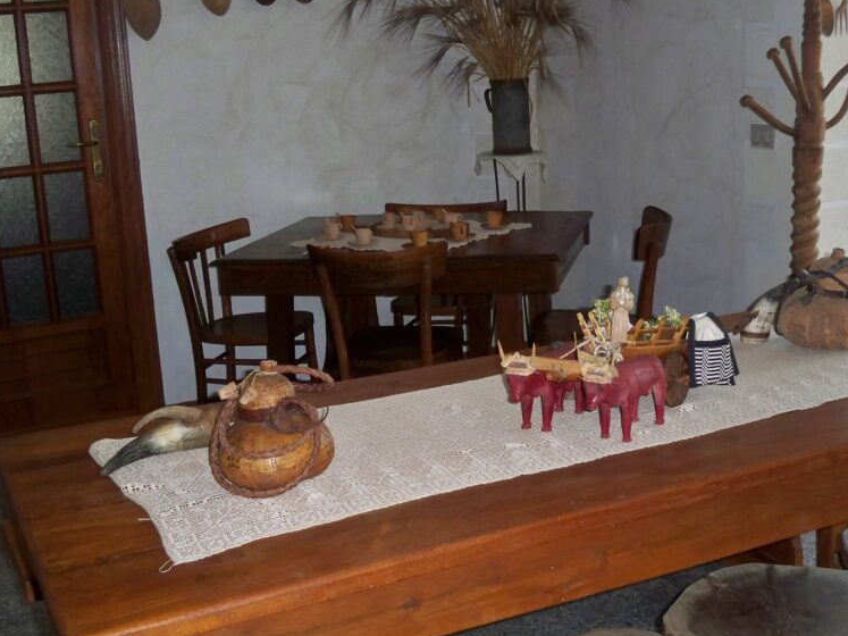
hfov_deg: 39.7
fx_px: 1176
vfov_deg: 30.3
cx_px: 431
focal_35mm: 48
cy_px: 312
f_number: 3.1
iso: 250
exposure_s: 1/60
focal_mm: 6.3
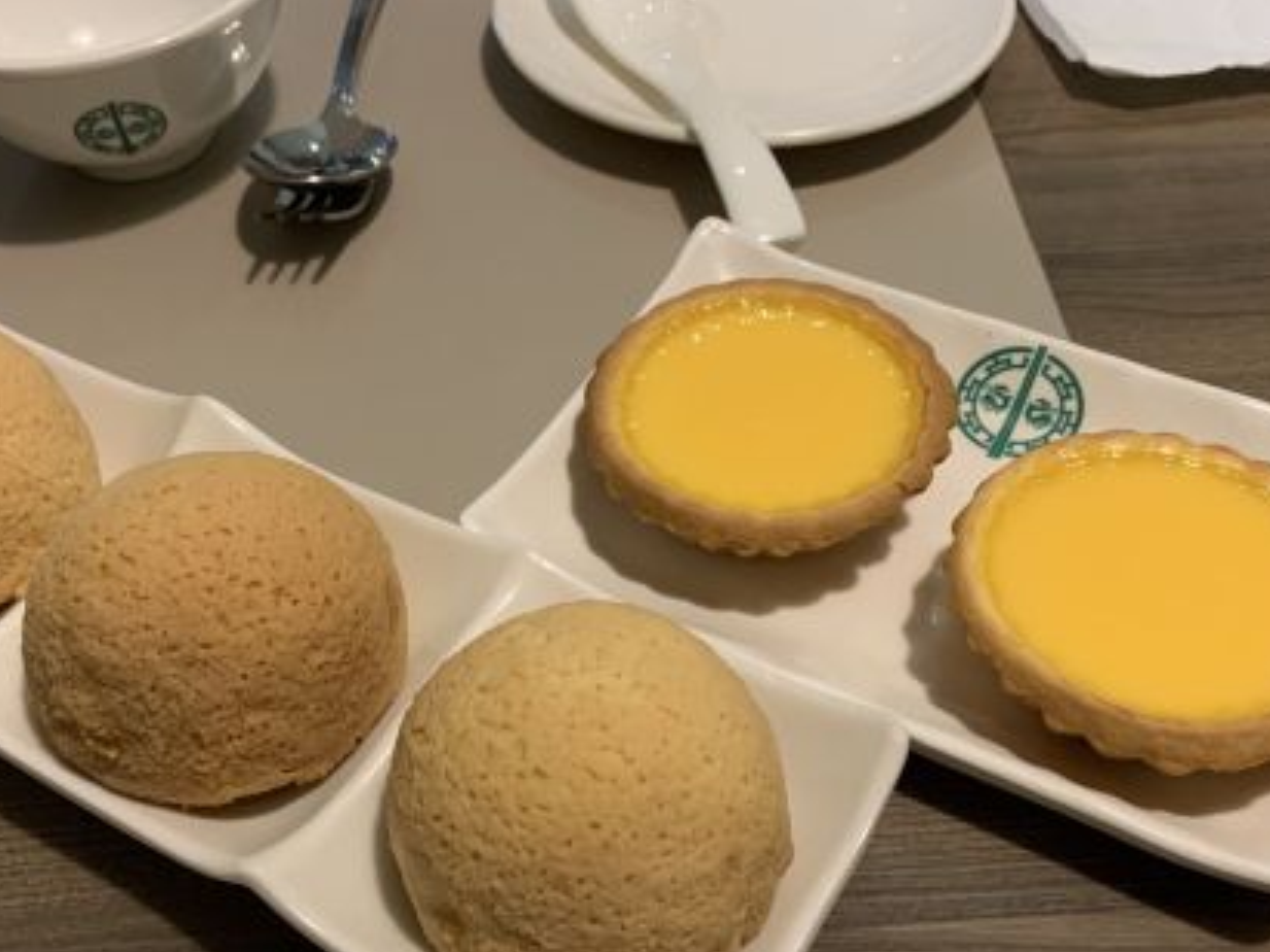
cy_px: 634
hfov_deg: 48.9
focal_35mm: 38
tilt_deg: -51.0
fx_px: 1394
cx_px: 559
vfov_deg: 37.3
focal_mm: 4.25
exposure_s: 1/50
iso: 160
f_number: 1.8
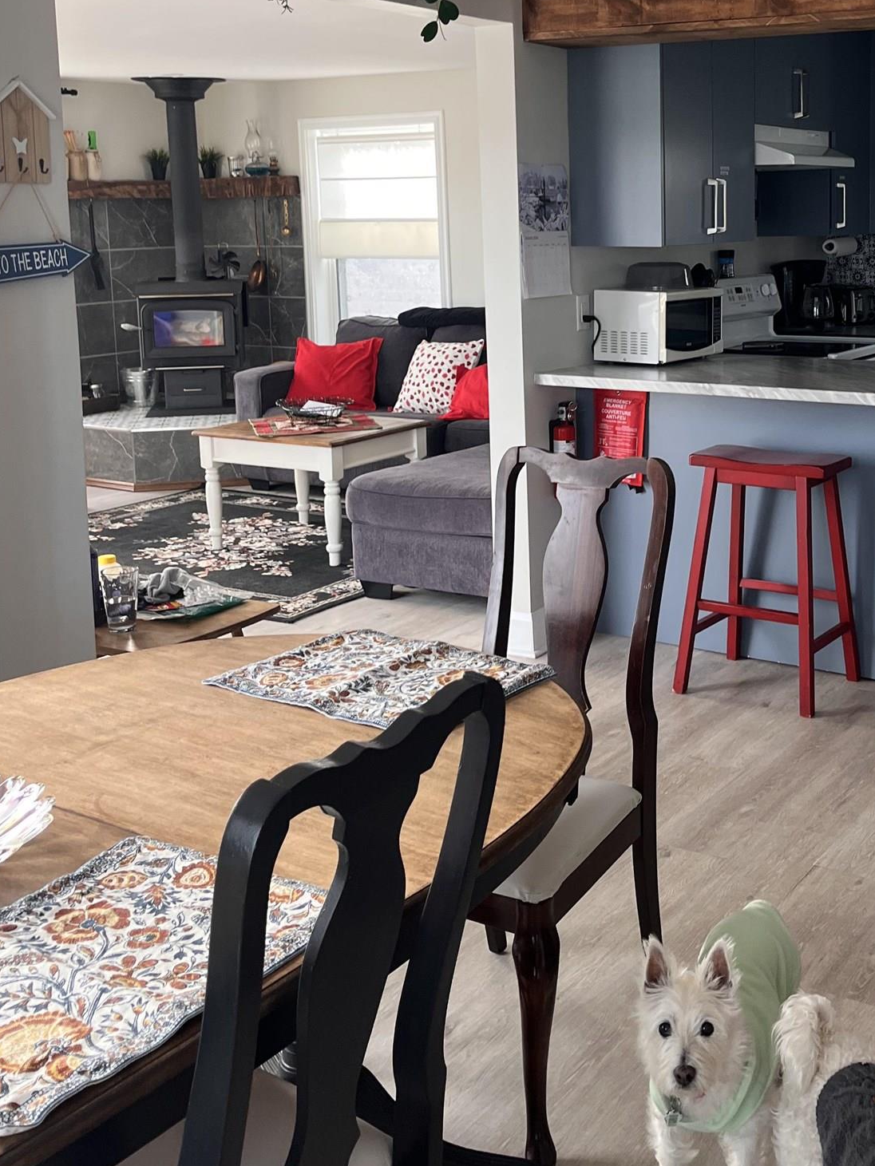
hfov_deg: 34.2
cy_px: 392
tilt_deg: -5.2
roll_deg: +1.5
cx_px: 682
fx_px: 1382
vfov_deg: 45.1
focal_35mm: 41
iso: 100
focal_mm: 5.1
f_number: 1.6
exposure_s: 1/121
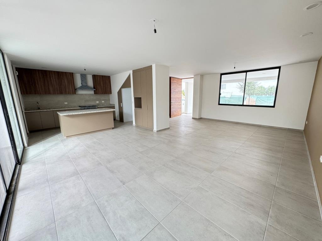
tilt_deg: -11.2
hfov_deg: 102.1
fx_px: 130
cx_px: 161
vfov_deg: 85.7
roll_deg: +1.9
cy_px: 120
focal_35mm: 14
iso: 200
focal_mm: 2.22
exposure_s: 1/99
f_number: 2.2
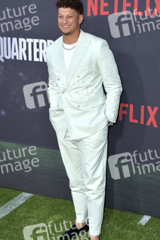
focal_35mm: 59
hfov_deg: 23.0
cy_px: 127
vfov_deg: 33.9
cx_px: 80
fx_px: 393
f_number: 6.3
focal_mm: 50
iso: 320
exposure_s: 1/250
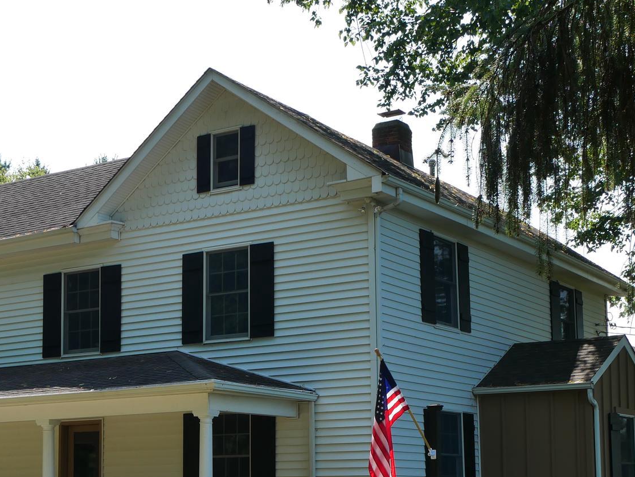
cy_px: 403
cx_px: 261
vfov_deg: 21.9
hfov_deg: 29.3
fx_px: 1212
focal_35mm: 66
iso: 200
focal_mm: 18
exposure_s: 1/320
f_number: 7.1
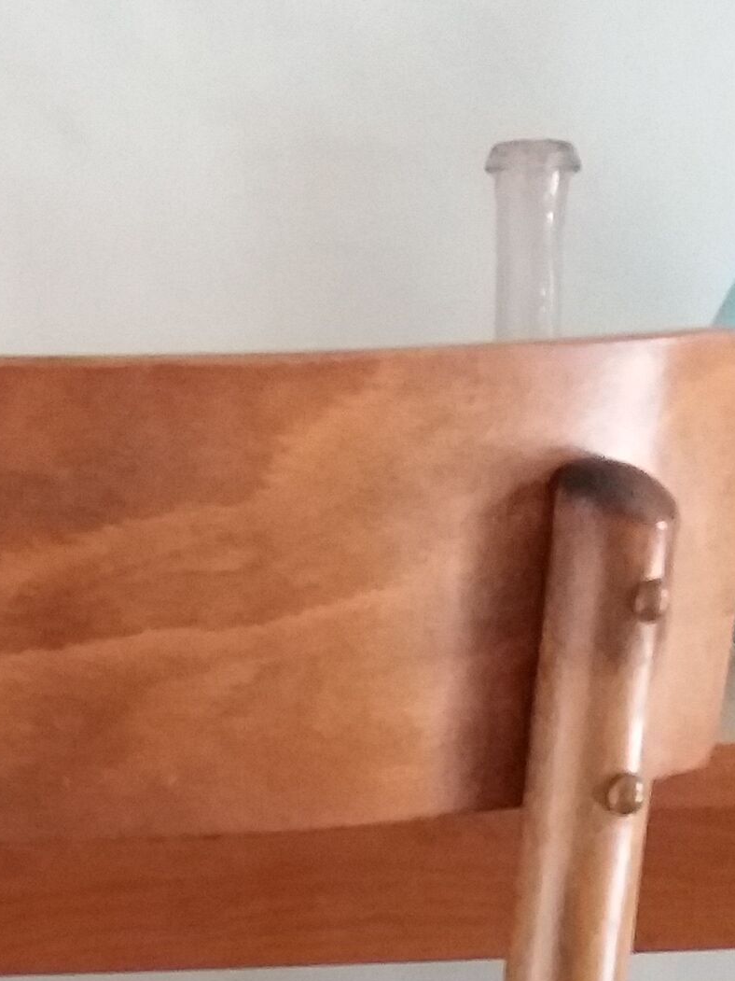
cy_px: 1165
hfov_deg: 13.4
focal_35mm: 110
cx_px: 166
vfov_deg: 17.1
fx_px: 3115
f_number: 1.9
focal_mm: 3.7
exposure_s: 1/124
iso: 400
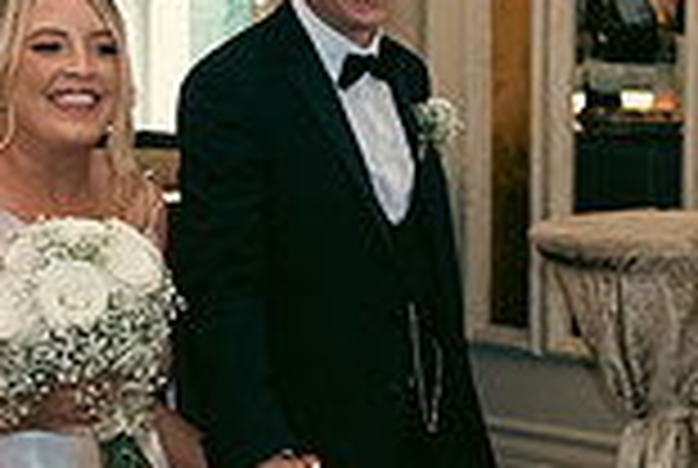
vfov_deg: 10.8
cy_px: 304
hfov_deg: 16.1
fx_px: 2467
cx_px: 225
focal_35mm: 127
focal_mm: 34
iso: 800
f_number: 3.5
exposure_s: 1/160
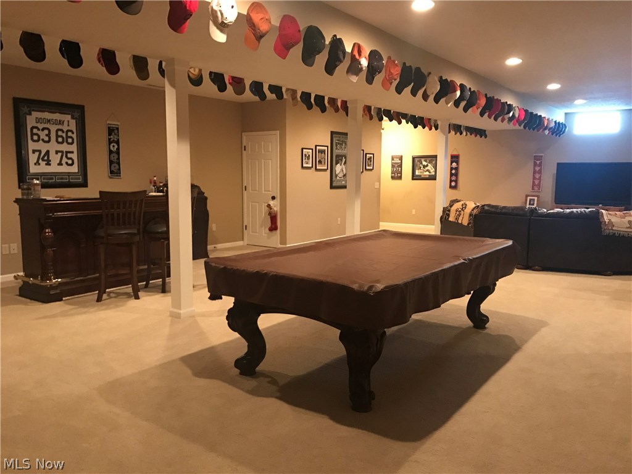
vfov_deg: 49.7
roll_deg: -0.7
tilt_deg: -5.7
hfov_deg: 63.4
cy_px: 237
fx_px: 511
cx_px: 316
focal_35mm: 28
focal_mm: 3.99
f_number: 1.8
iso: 80
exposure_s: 1/5
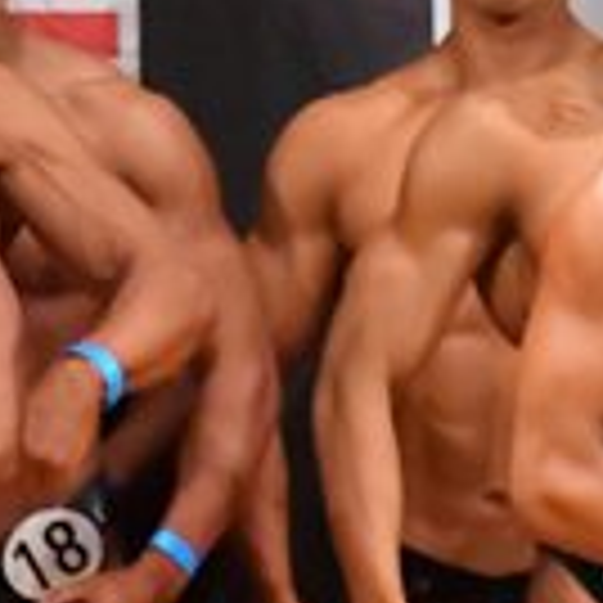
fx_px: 24753
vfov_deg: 1.4
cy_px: 684
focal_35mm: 1256
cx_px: -299
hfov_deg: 1.4
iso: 11400
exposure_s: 1/400
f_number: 5.6
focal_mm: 170
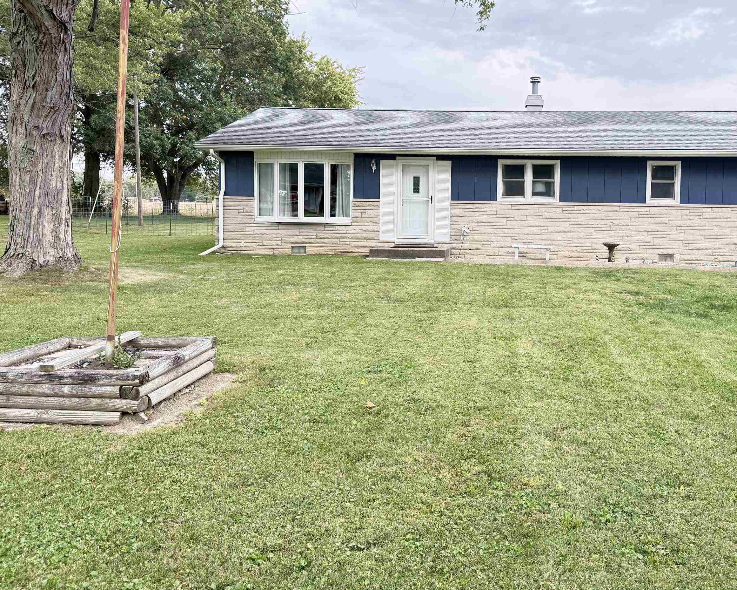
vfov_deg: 46.8
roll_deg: -0.9
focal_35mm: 31
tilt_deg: -2.0
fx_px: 676
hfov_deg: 56.4
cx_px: 467
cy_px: 228
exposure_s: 1/301
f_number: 1.78
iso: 100
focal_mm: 6.76
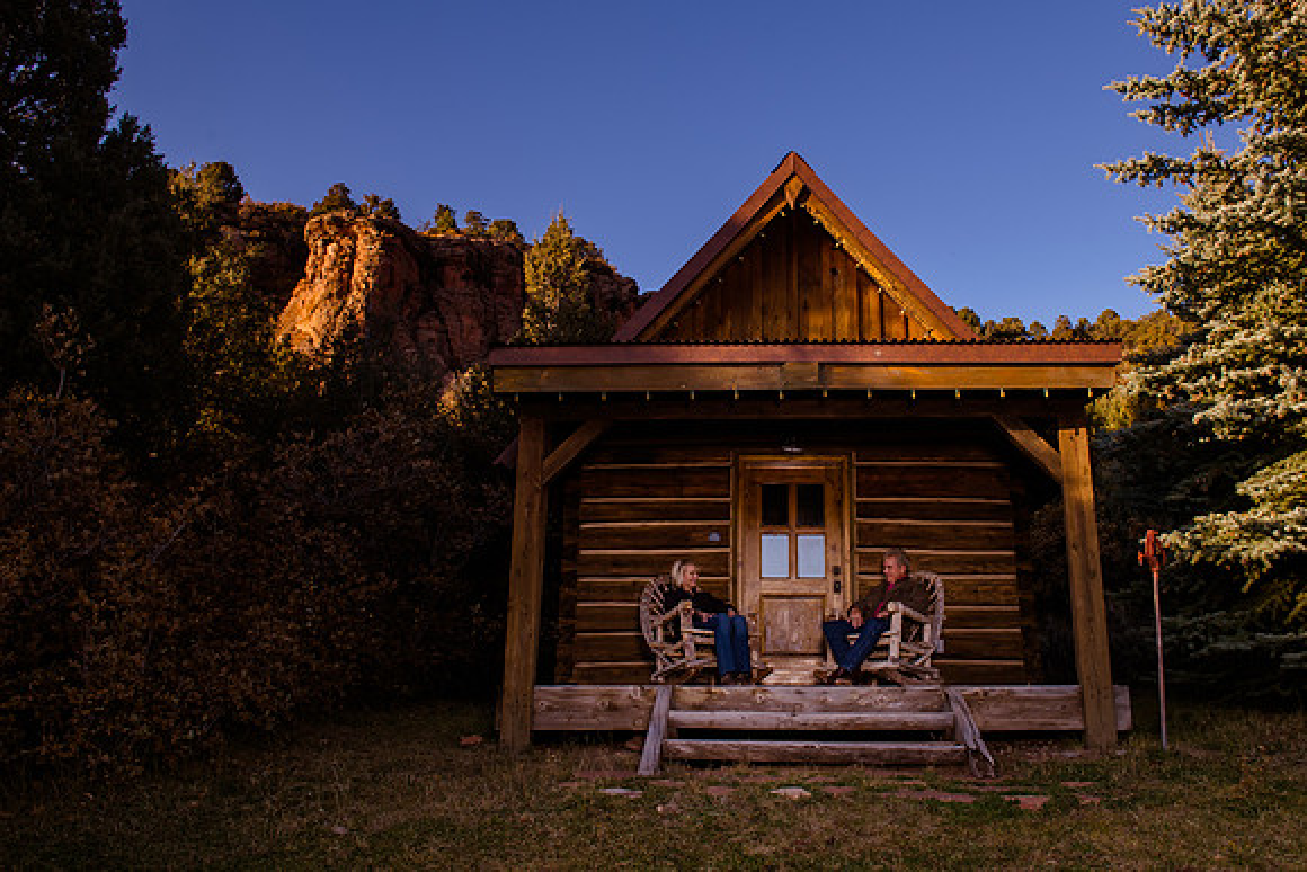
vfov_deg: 47.8
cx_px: 728
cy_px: 424
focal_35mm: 27
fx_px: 984
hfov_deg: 67.0
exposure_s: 1/200
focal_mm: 24
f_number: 8
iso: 640
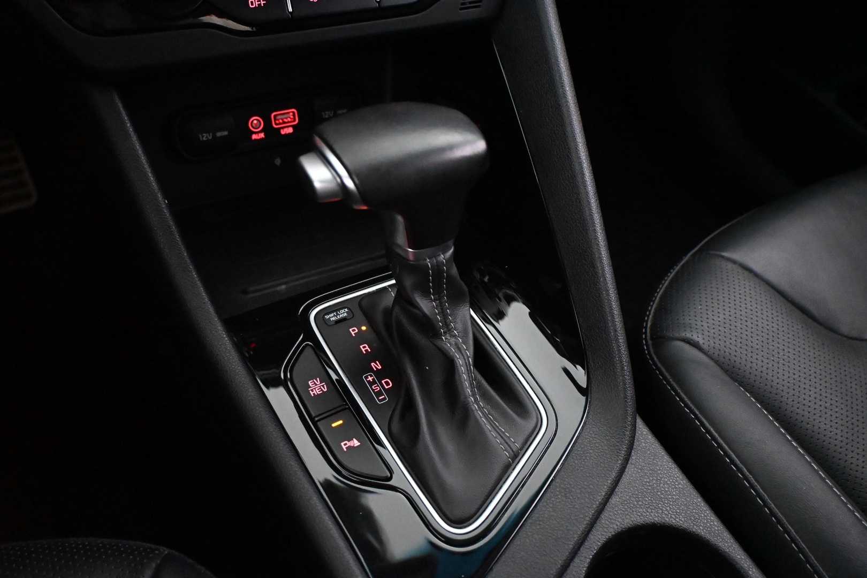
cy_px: 289
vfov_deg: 43.6
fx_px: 722
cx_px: 434
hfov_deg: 61.9
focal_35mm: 30
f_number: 3.8
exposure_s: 1/60
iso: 11400
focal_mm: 20
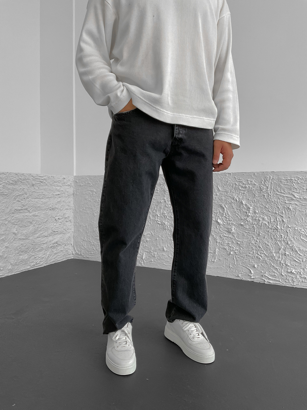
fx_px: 343
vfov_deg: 61.7
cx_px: 154
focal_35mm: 29
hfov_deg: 48.2
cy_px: 205
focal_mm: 3
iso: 64
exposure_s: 1/105
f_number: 1.8
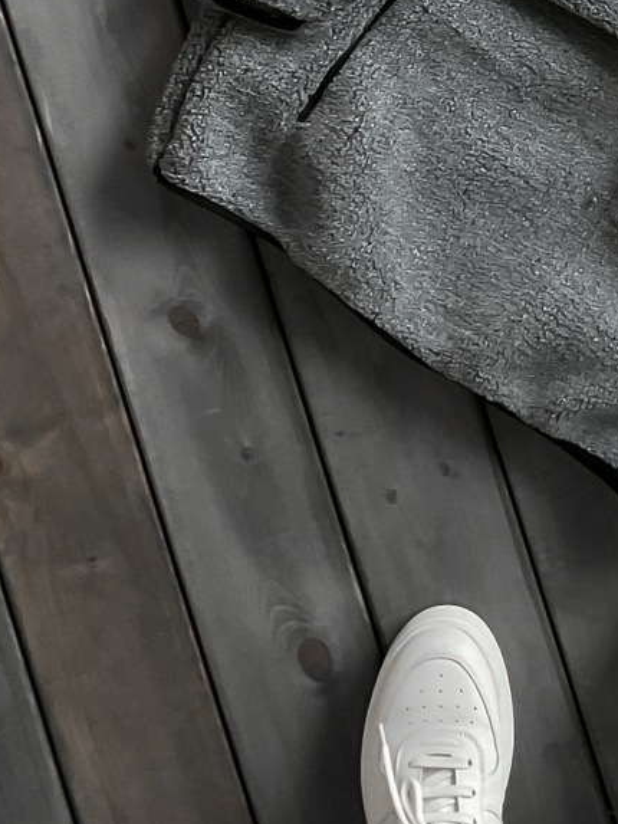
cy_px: -157
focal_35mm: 81
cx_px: 661
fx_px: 1927
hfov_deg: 17.7
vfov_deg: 22.3
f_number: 1.8
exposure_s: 1/55
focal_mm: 3
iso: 320
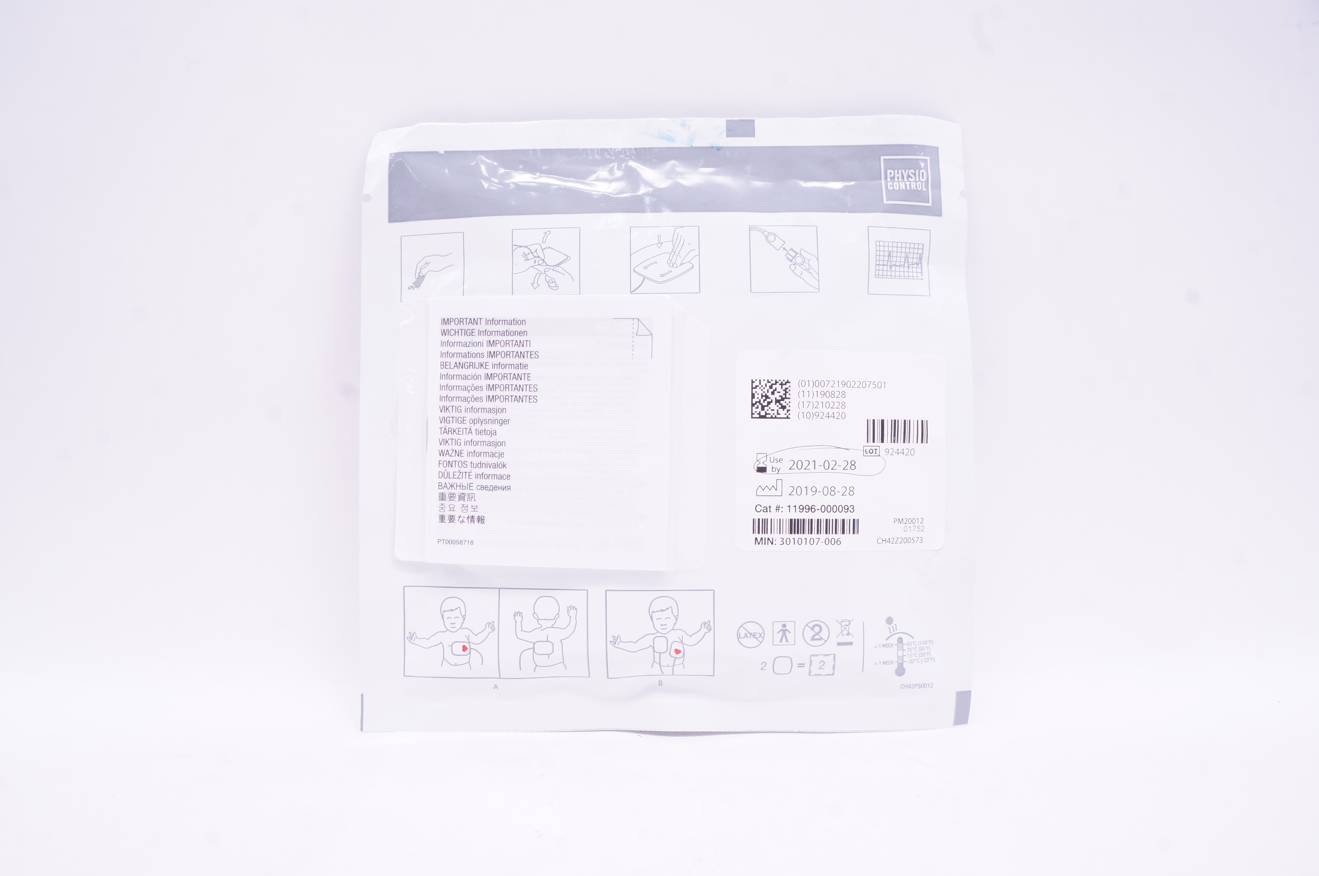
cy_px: 438
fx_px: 988
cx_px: 660
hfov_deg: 67.4
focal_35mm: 27
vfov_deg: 47.8
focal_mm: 18
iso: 800
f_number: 13
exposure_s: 1/20
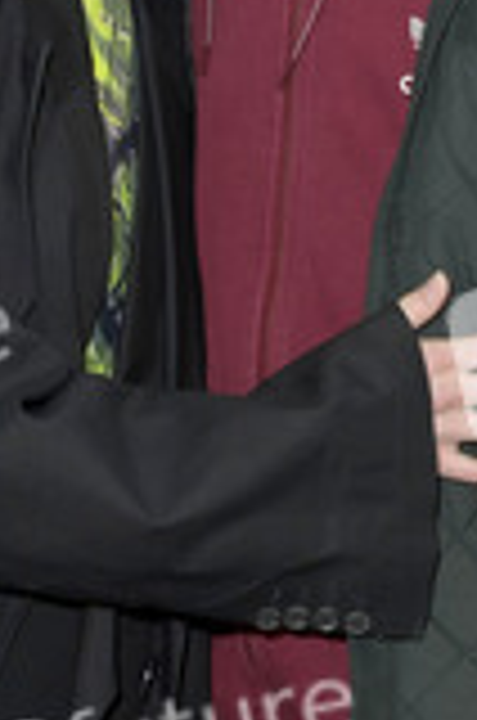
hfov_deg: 10.9
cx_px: 270
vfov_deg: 16.3
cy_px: 112
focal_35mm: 125
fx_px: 2495
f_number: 6.3
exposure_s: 1/100
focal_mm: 50
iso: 640
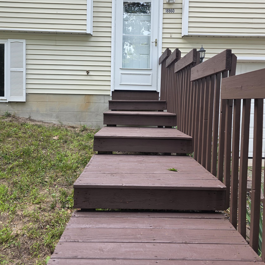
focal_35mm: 28
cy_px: 104
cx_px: 132
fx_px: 243
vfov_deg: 56.8
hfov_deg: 57.3
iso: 100
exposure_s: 1/180
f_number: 1.7
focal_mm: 6.3
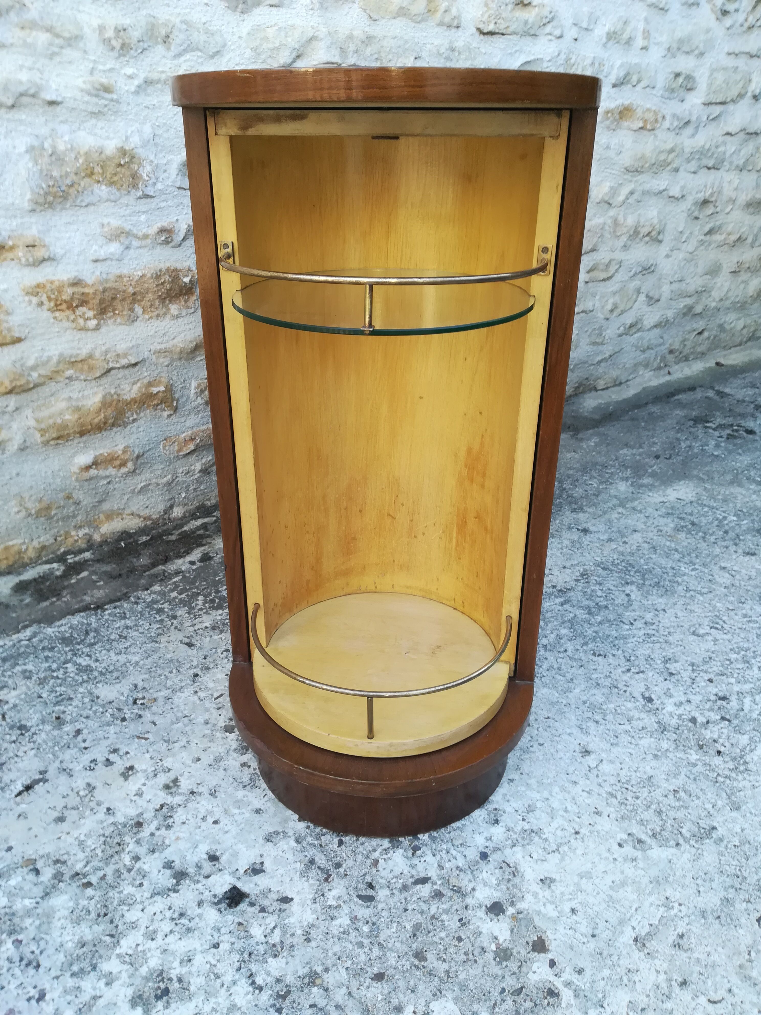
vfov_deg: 67.3
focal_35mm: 26
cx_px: 380
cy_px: 508
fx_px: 762
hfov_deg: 53.1
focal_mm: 3.83
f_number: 2.2
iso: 64
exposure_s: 1/50
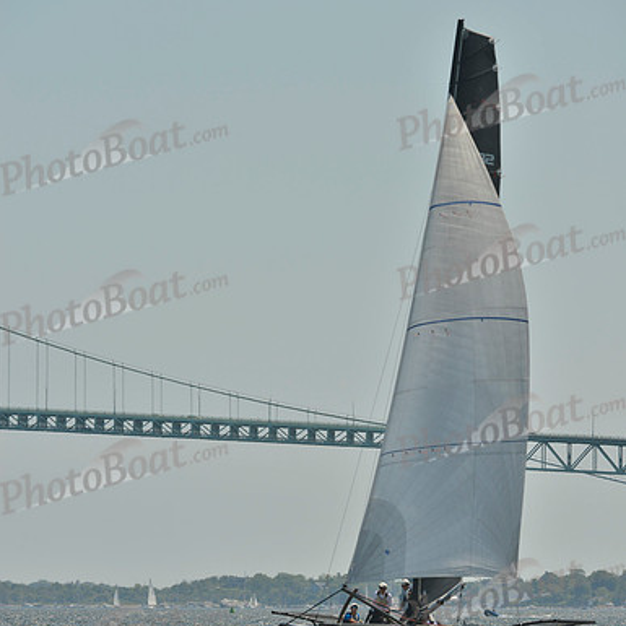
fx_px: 7079
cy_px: 366
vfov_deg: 5.1
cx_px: 313
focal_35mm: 346
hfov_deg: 5.1
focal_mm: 270
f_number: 7.1
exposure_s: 1/1600
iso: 280
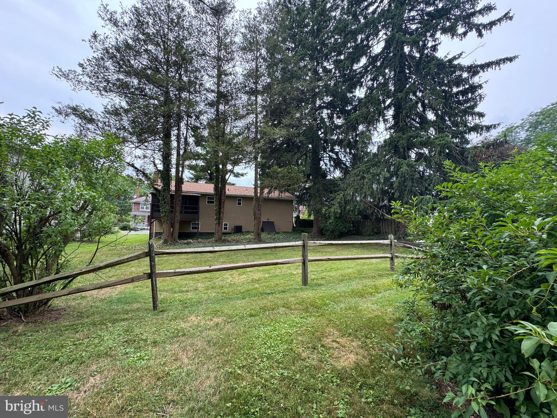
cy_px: 209
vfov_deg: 85.7
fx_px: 225
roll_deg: -1.8
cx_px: 278
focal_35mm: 14
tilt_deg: +1.8
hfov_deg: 102.1
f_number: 2.2
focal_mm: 2.22
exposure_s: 1/204
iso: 40
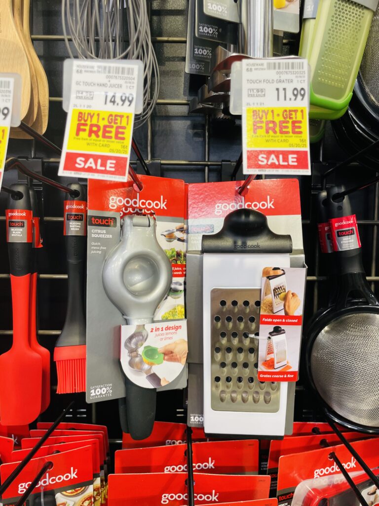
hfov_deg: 53.1
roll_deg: +0.2
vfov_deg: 67.3
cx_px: 190
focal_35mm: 26
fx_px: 380
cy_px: 253
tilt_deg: -4.2
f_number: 1.6
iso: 64
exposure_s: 1/60
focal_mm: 4.2
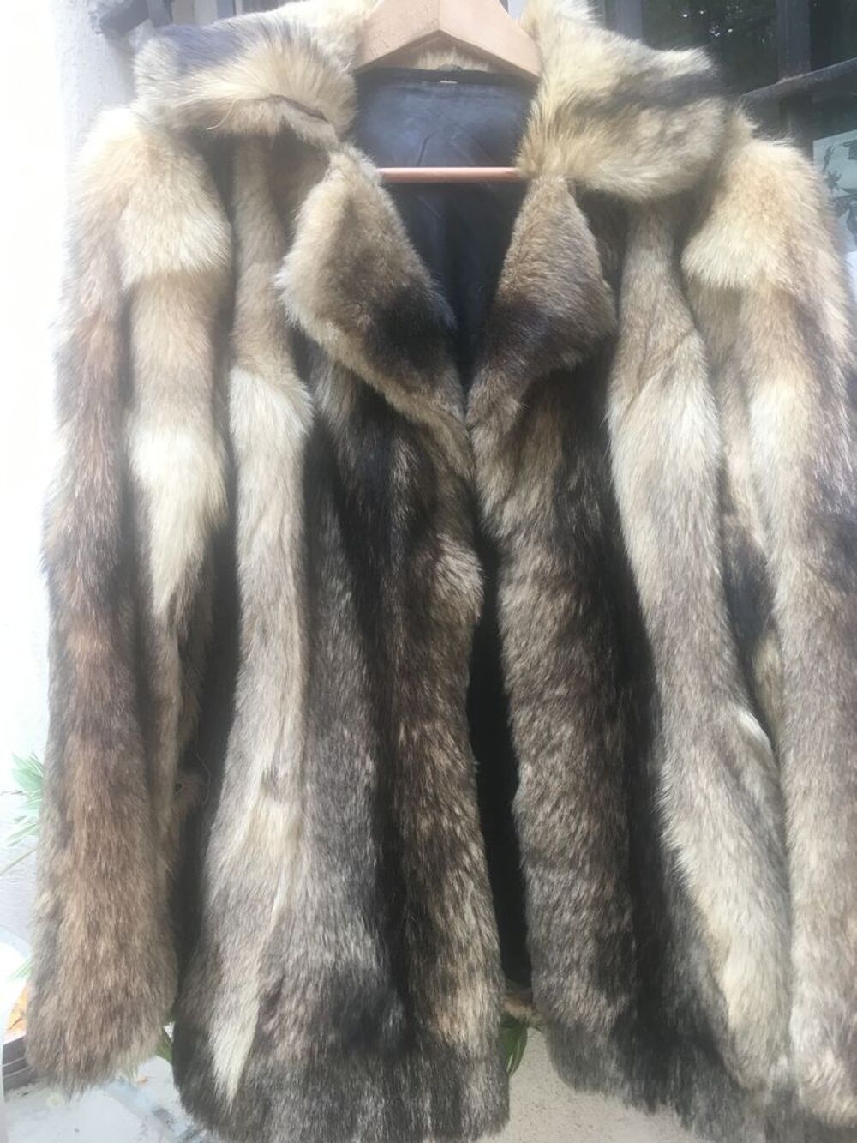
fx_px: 957
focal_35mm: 29
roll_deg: +3.1
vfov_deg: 61.7
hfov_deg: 48.2
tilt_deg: -3.6
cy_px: 572
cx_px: 428
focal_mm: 4.15
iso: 40
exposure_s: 1/33
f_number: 2.2
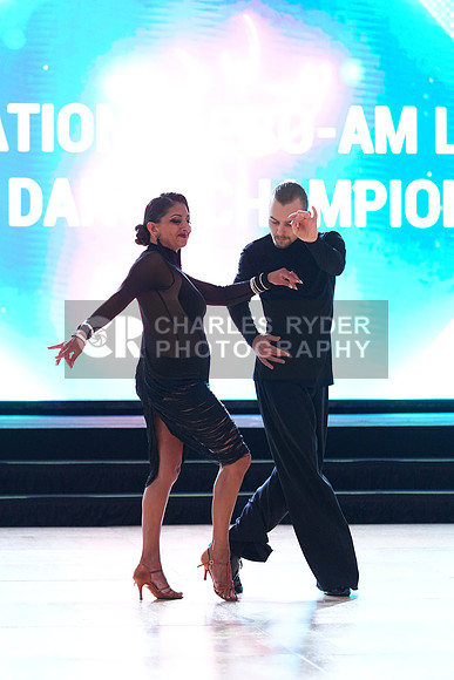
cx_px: 227
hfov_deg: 8.8
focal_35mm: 156
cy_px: 340
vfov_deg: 13.2
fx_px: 2949
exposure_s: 1/400
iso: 3200
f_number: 4
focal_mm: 156
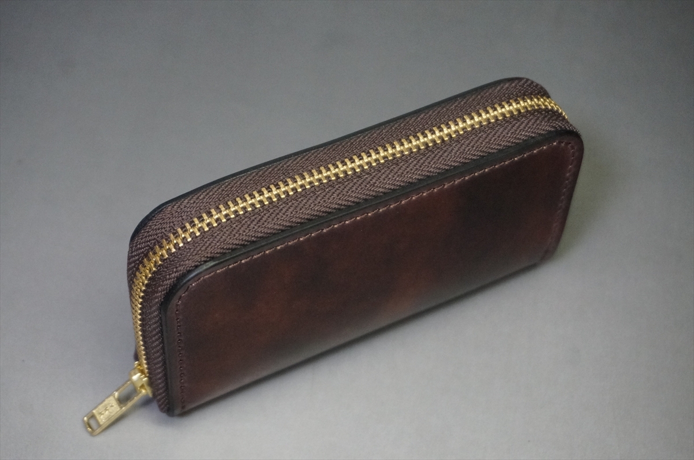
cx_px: 347
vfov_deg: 18.5
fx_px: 1415
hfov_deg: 27.6
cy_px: 230
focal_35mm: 74
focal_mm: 49
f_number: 5.6
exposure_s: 1/100
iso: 3200
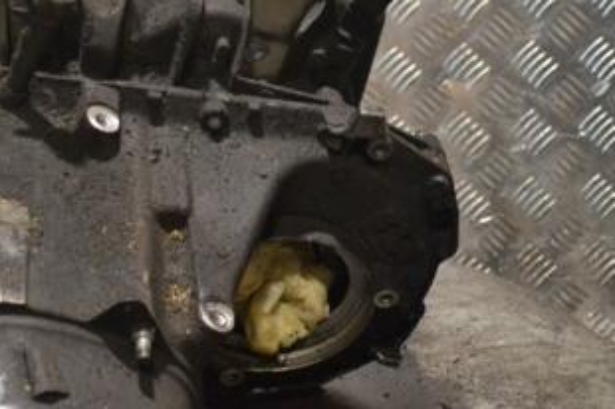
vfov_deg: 14.7
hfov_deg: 21.5
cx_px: 83
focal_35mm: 93
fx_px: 1587
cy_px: 236
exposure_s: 1/80
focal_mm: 32
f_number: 4.8
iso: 3200
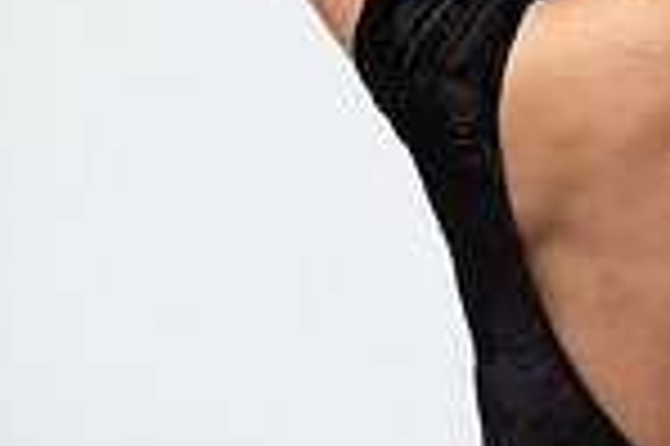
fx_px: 2249
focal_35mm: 121
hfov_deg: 16.6
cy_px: -349
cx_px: 670
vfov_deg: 10.6
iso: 800
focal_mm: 31
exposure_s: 1/500
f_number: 5
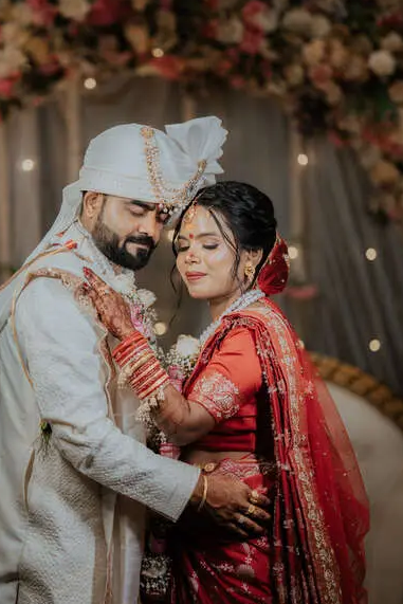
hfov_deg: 11.5
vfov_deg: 17.2
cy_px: 290
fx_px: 1997
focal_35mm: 119
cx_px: 141
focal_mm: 85
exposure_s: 1/320
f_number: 1.4
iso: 125
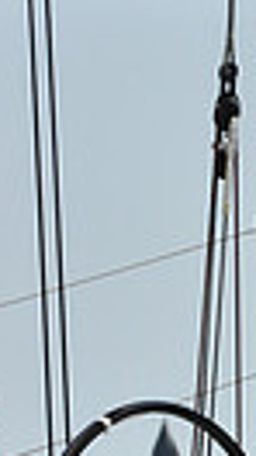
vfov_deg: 4.8
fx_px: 5444
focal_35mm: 450
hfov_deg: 2.6
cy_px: 458
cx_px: 982
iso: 250
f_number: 8
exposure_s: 1/800
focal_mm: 98
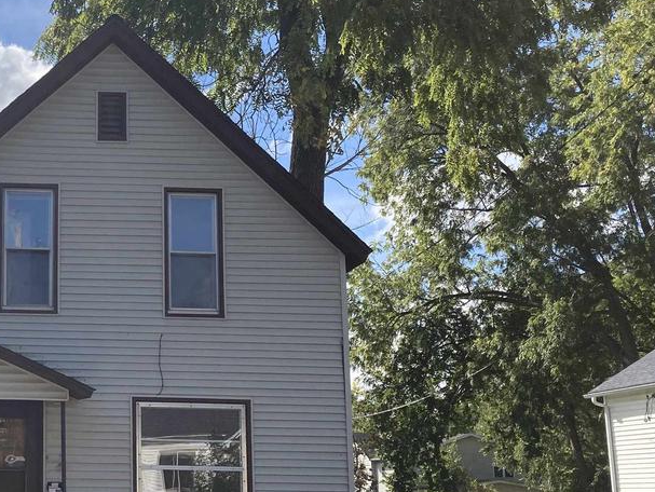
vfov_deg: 24.7
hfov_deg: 30.7
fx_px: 1117
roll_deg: -2.0
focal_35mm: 59
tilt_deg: +9.0
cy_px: 330
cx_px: 24
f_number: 1.8
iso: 20
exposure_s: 1/2857
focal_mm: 3.99
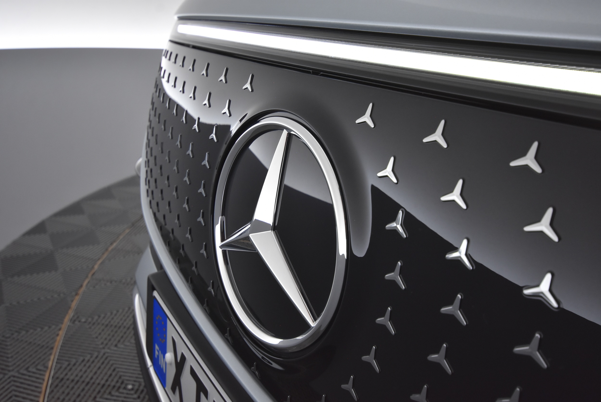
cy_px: 201
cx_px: 300
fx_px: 501
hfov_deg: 61.9
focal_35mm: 30
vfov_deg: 43.7
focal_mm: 20
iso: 1100
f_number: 5.6
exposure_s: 1/60
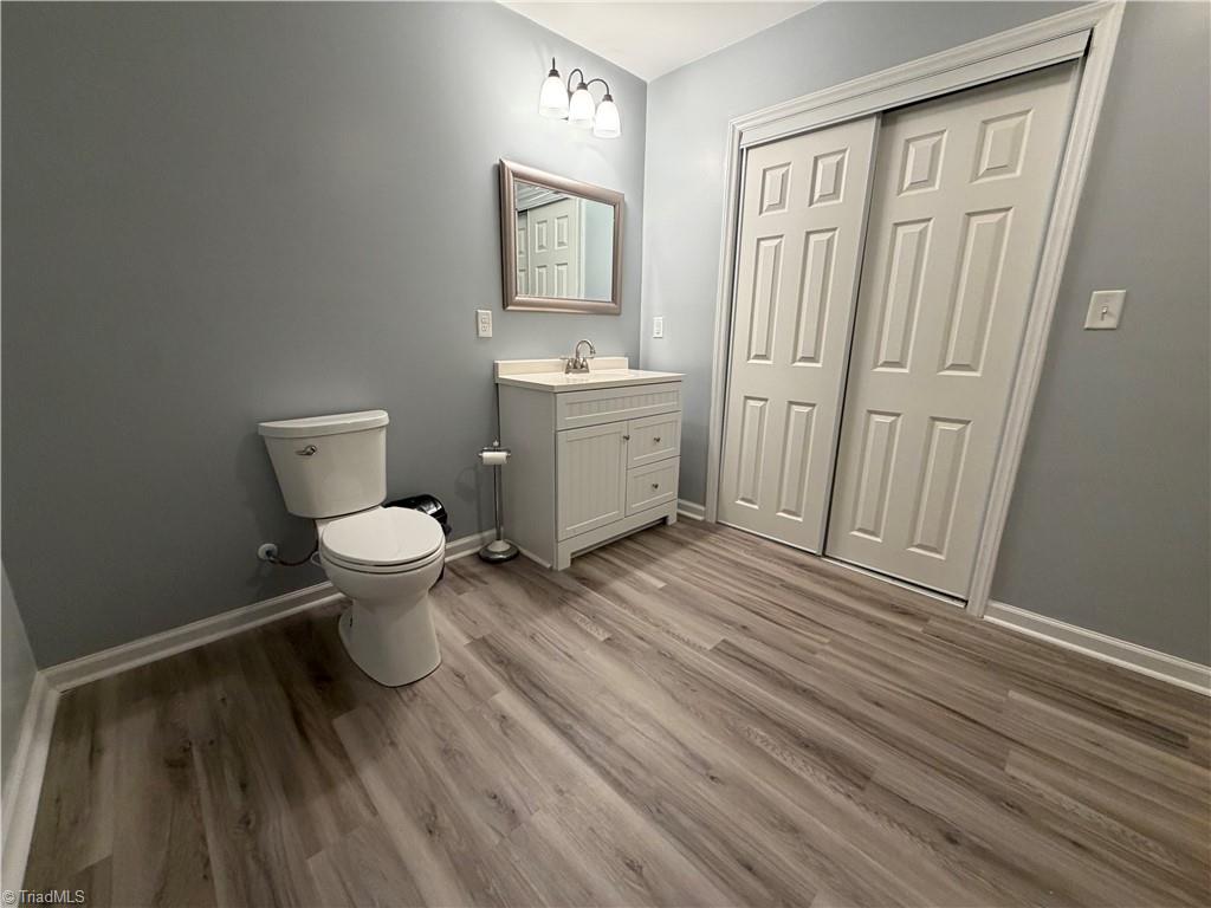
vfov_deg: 85.7
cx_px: 606
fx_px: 490
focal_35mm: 14
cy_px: 454
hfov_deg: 102.1
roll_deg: -0.9
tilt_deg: -14.4
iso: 250
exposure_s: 1/60
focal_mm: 2.22
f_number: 2.2
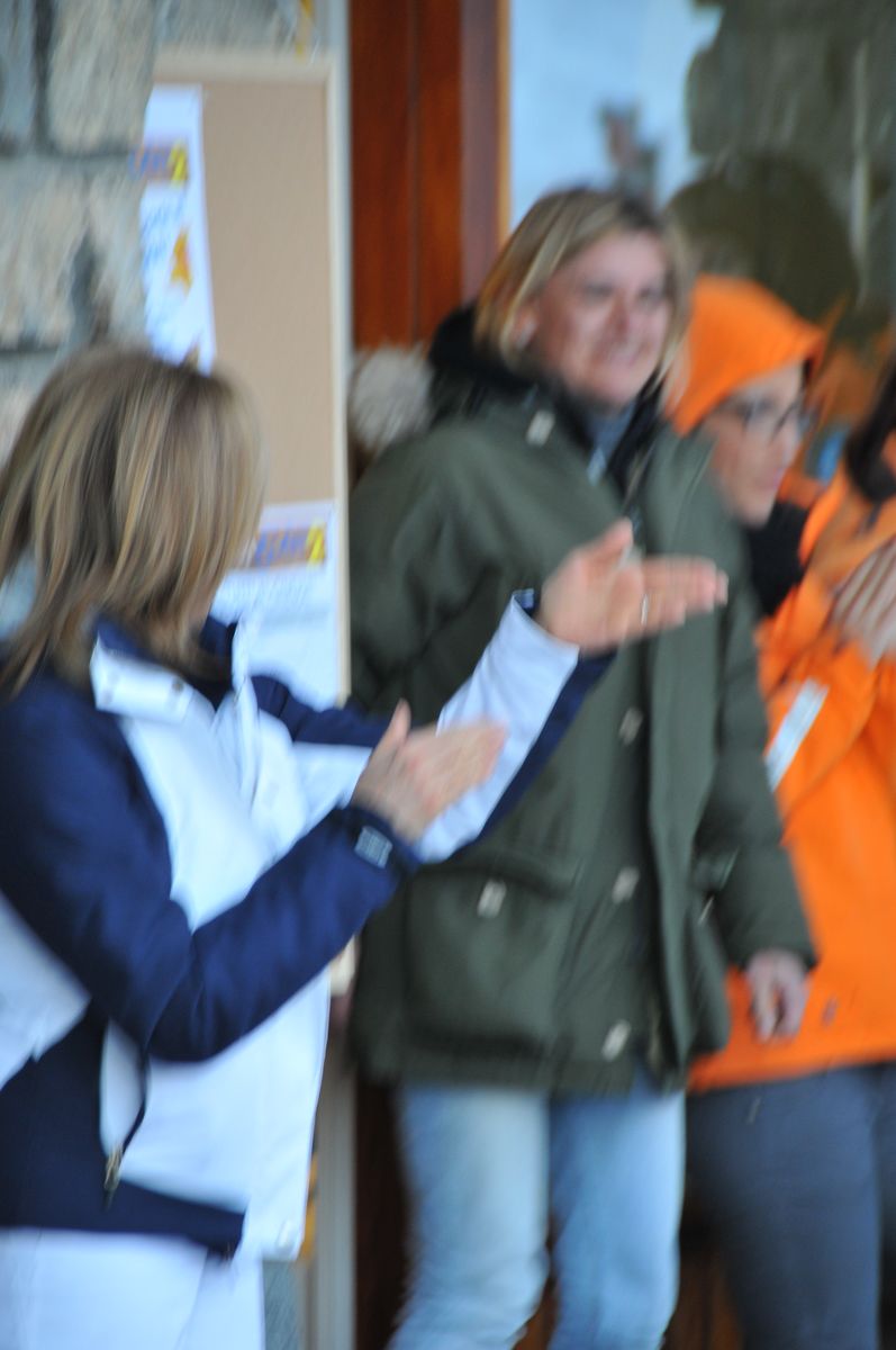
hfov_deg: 4.6
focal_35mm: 300
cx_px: 448
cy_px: 675
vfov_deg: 6.9
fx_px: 11228
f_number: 5.6
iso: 400
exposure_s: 1/50
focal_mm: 200
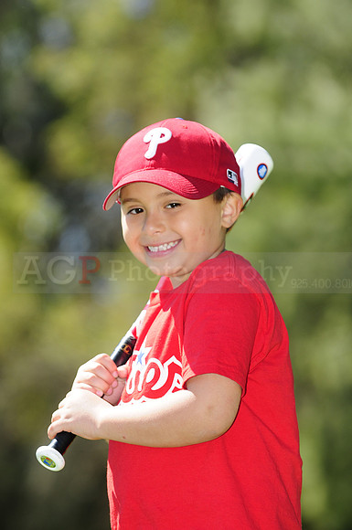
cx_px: 176
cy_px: 265
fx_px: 2979
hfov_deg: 6.8
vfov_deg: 10.2
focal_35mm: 202
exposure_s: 1/1000
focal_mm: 135
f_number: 3.5
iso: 200
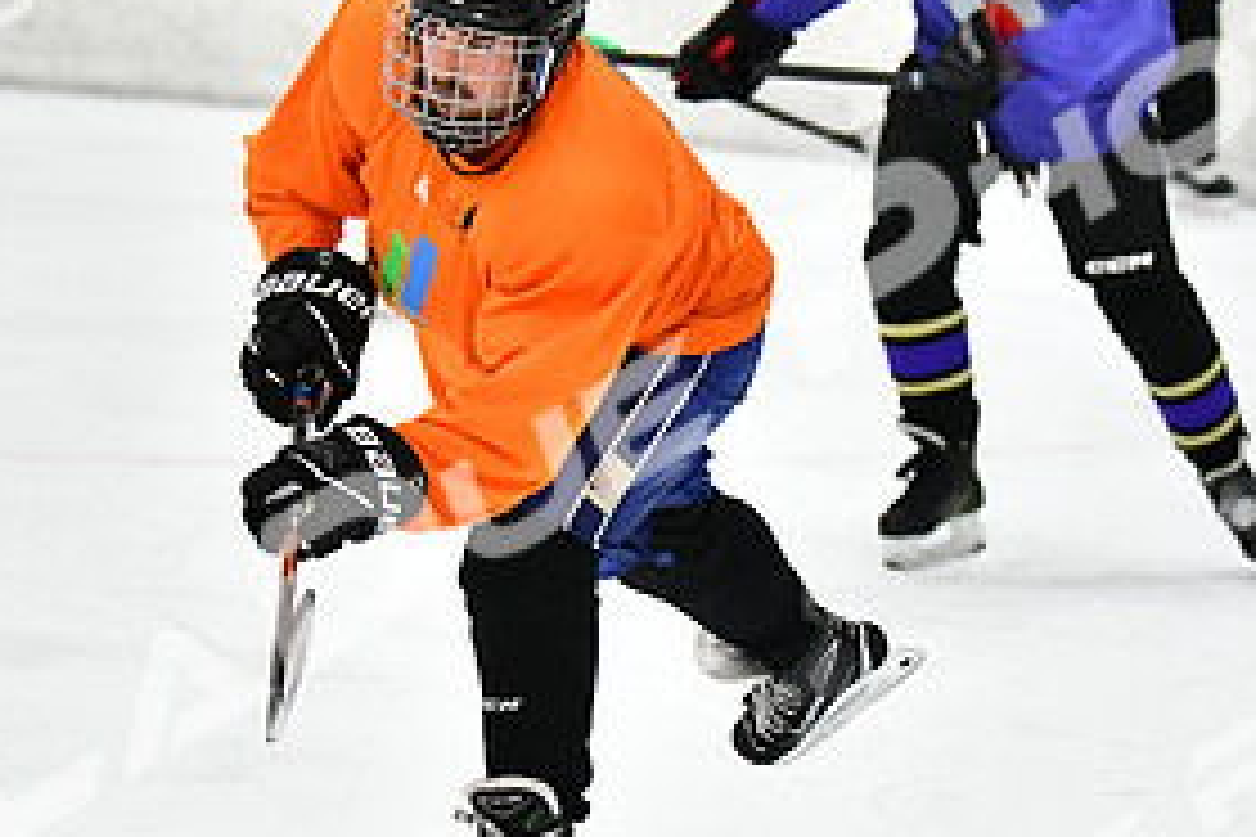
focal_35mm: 318
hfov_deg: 6.5
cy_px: 448
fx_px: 11094
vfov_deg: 4.3
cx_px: 527
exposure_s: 1/1600
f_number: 2.8
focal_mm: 102
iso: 6400
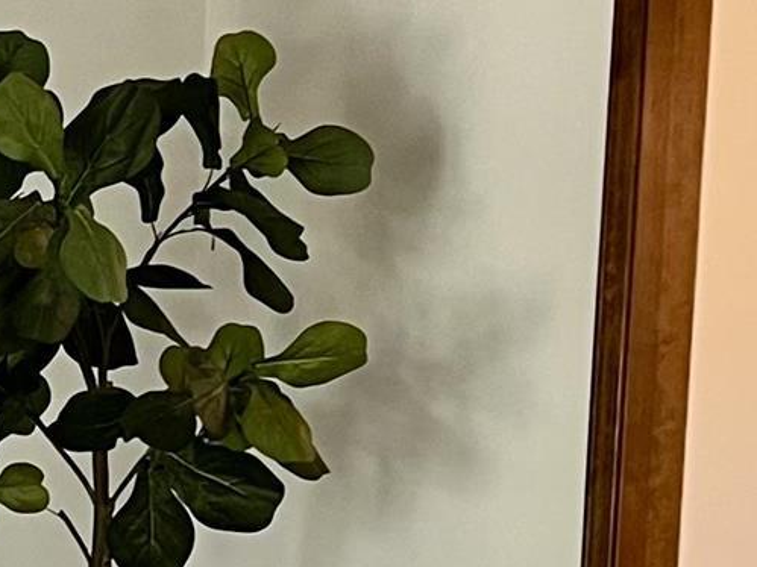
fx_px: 3498
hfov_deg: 12.0
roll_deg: -1.2
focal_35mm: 160
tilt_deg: -10.6
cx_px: -262
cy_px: 910
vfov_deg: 9.0
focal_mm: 5.7
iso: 100
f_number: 1.5
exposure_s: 1/60
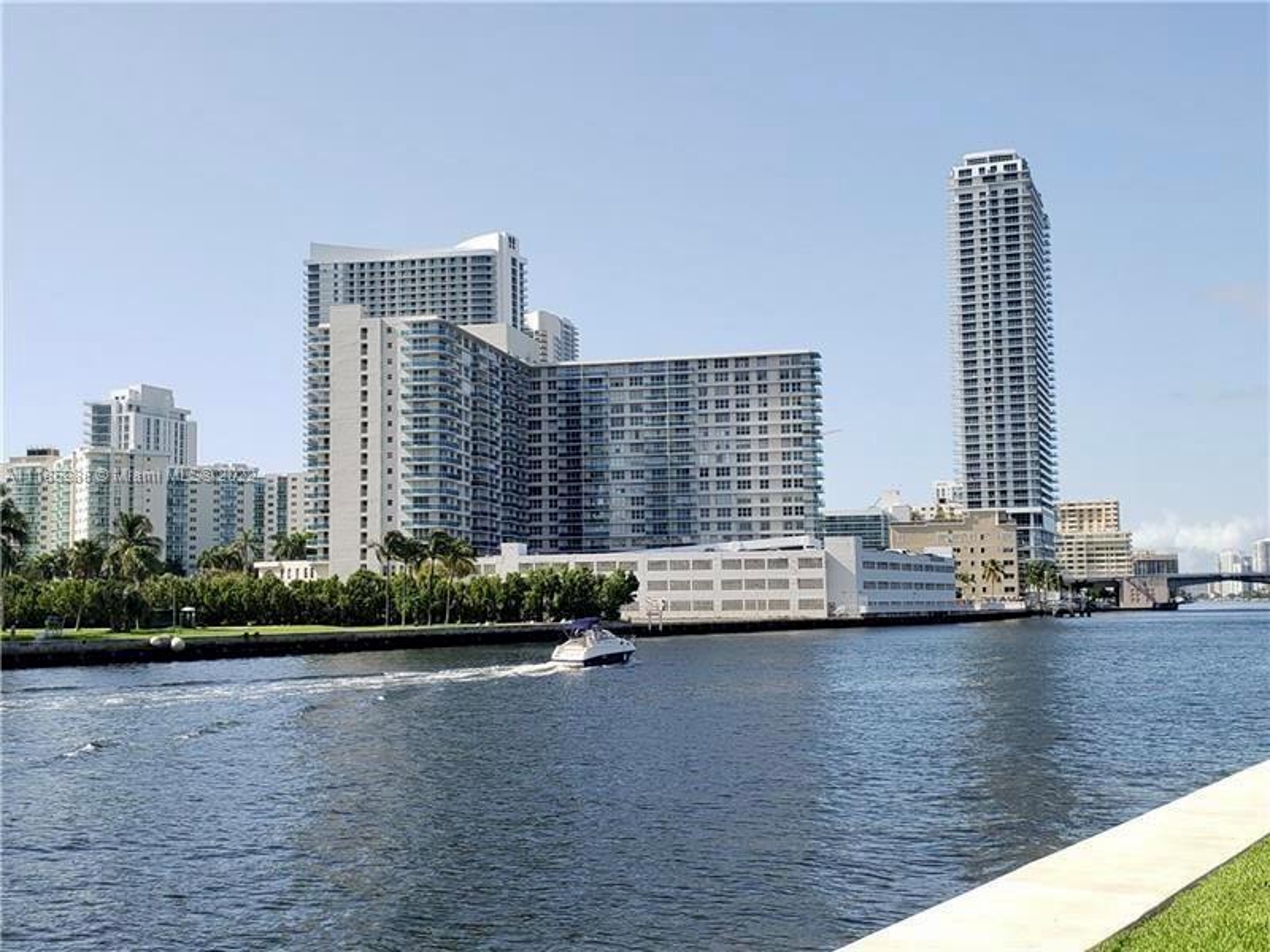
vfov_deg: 53.1
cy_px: 476
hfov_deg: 67.3
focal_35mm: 26
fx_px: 954
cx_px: 635
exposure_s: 1/1099
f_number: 2.4
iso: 50
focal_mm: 4.3
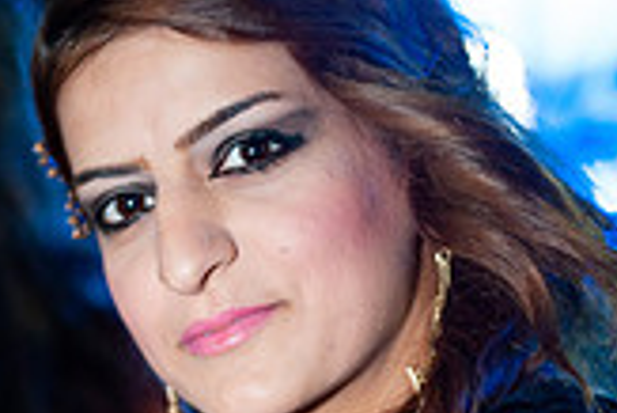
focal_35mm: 171
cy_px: 576
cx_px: 286
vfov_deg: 7.9
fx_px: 2933
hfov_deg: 12.0
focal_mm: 62
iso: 1600
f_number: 2.8
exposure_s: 1/30
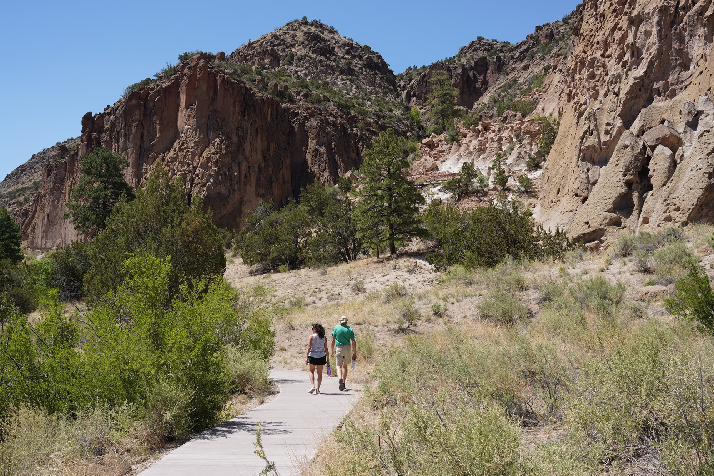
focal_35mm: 41
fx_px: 813
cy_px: 238
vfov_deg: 32.6
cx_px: 357
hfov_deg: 47.4
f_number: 13
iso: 100
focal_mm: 41
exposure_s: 1/100
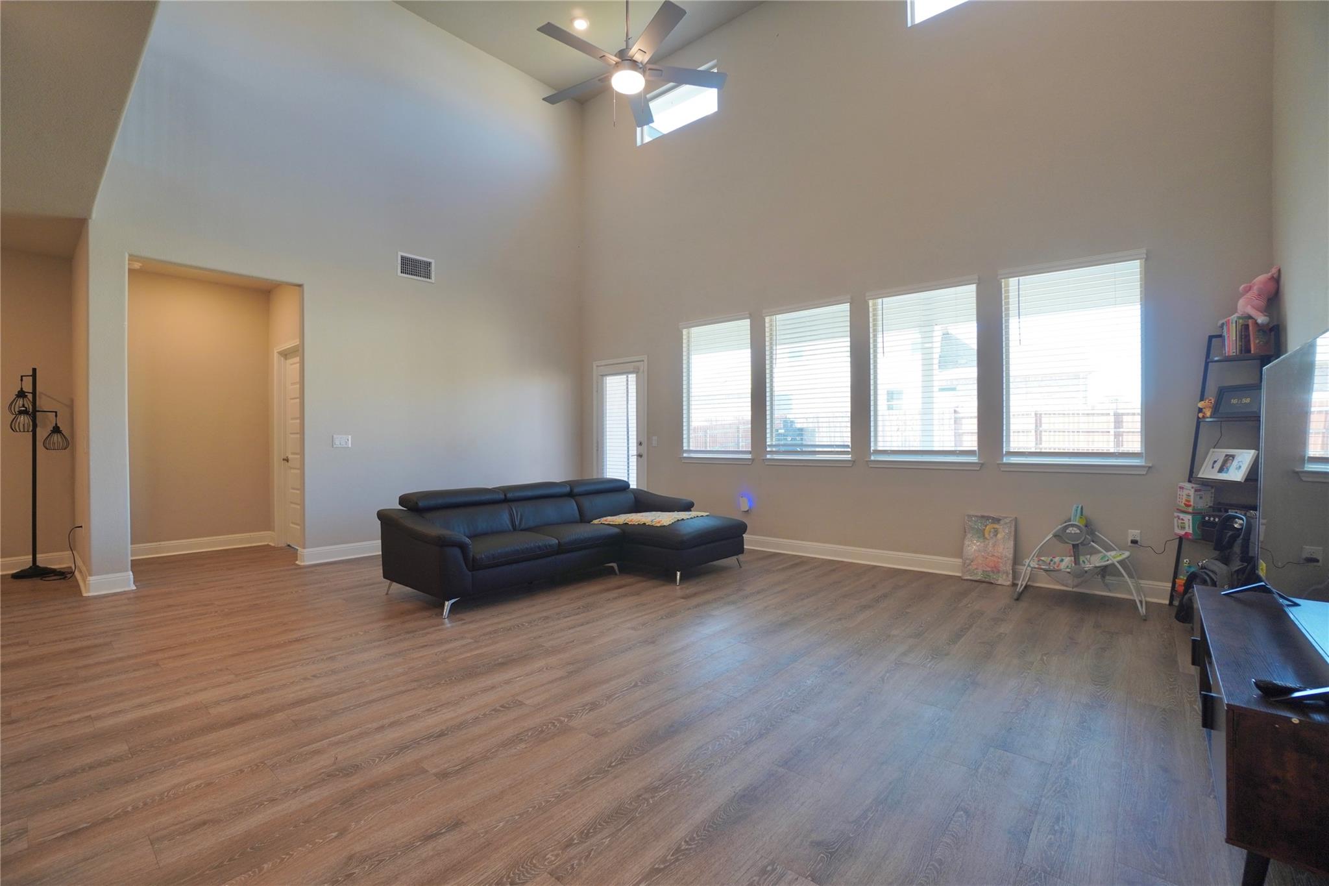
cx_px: 664
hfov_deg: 100.4
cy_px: 443
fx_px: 554
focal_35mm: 15
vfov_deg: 77.3
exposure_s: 1/25
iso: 250
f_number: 5.6
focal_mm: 10
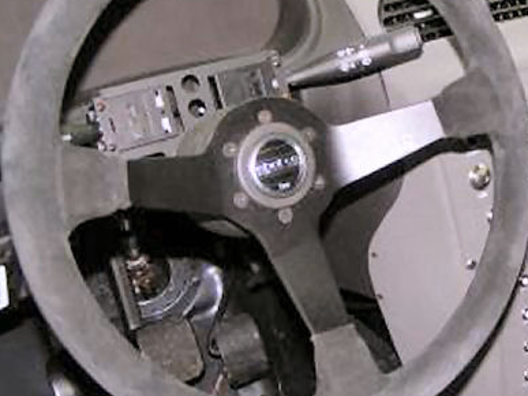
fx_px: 1006
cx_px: 457
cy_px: 149
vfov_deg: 22.2
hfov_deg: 28.5
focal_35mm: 66
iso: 200
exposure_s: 1/40
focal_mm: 5.8
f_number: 2.8
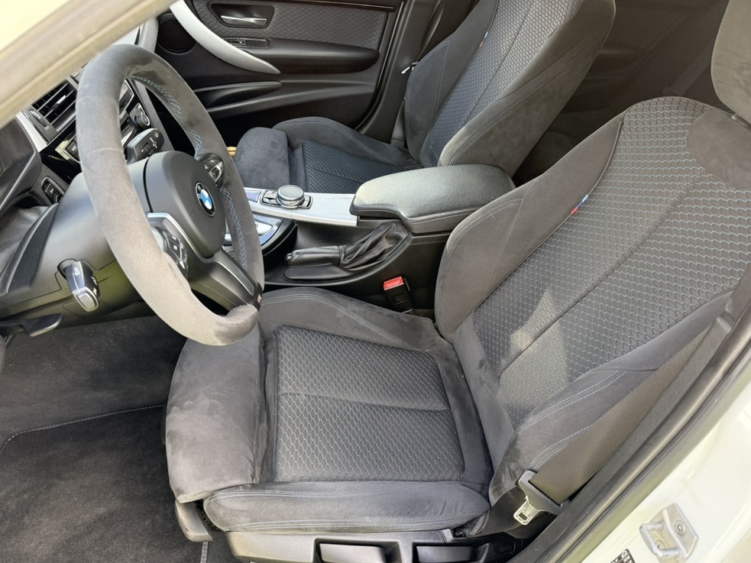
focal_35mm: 25
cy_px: 286
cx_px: 384
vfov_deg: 54.9
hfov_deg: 69.4
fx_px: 542
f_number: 1.78
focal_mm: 6.76
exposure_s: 1/167
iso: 200
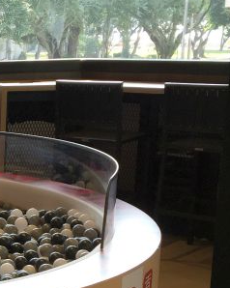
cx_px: -180
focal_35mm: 95
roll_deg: +0.4
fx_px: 809
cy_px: 216
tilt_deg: -13.2
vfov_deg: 20.0
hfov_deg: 14.3
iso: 32
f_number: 2.2
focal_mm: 4.15
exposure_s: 1/187
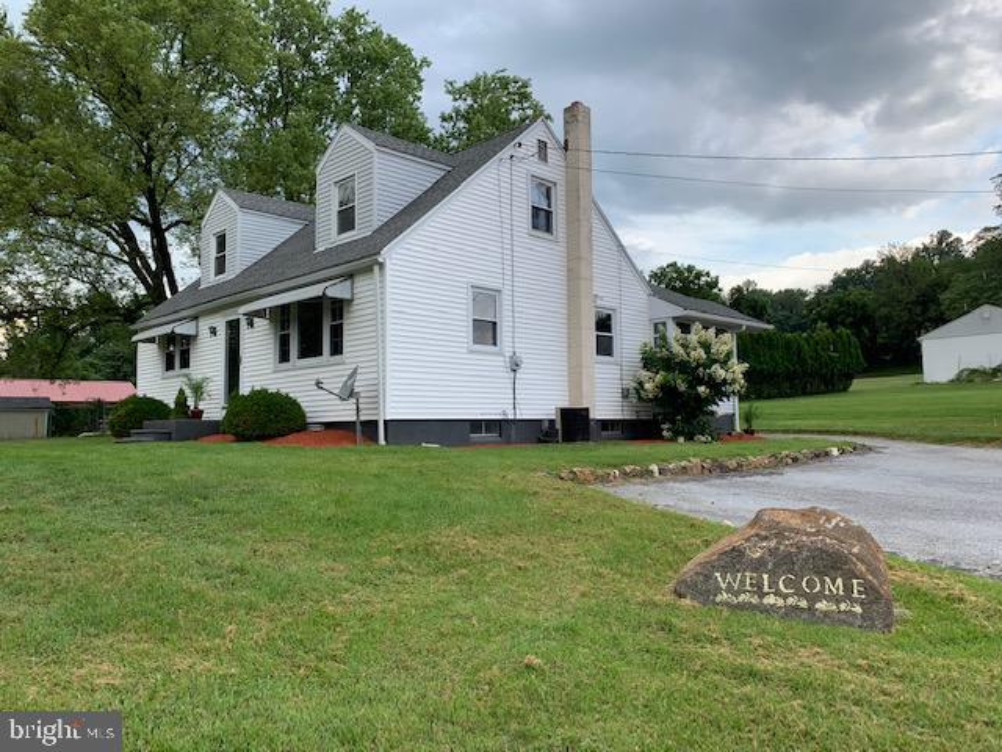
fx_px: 753
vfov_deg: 53.1
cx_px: 501
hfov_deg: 67.3
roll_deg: +1.2
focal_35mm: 26
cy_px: 376
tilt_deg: +5.7
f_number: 1.8
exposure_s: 1/457
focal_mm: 4.25
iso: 25
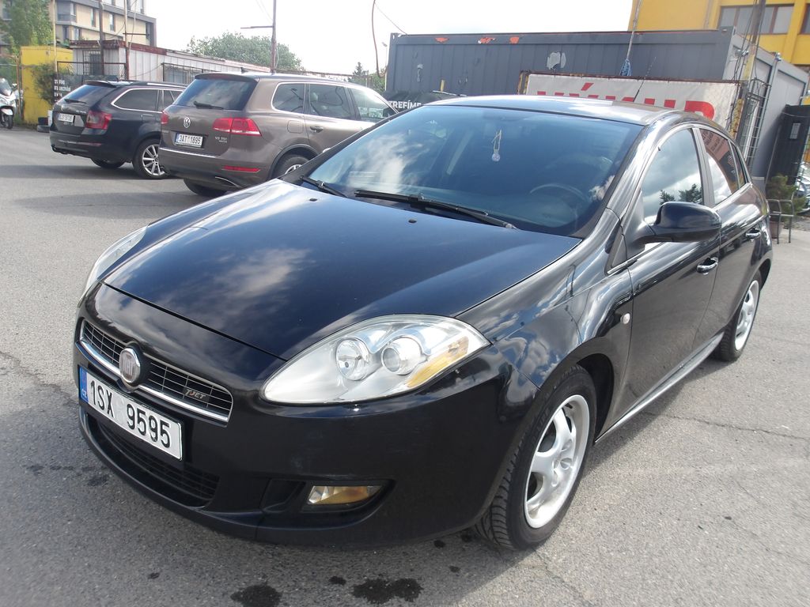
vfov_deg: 51.4
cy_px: 304
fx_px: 632
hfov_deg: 65.3
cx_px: 405
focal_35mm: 27
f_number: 3
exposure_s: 1/477
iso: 100
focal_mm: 4.9
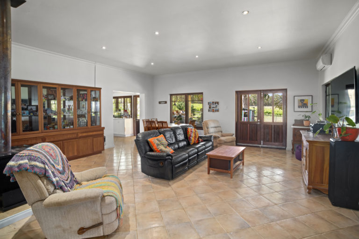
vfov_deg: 67.4
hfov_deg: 90.0
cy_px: 120
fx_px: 179
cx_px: 180
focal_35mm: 18
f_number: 7.1
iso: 320
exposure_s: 1/10
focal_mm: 18
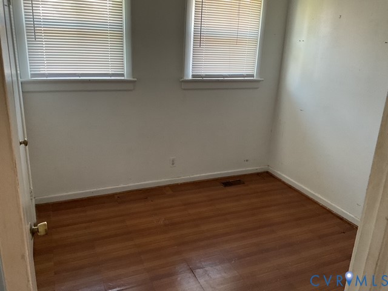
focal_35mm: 29
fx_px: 325
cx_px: 194
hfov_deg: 61.7
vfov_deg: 48.2
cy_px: 146
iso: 160
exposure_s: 1/60
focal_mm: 3
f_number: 1.8
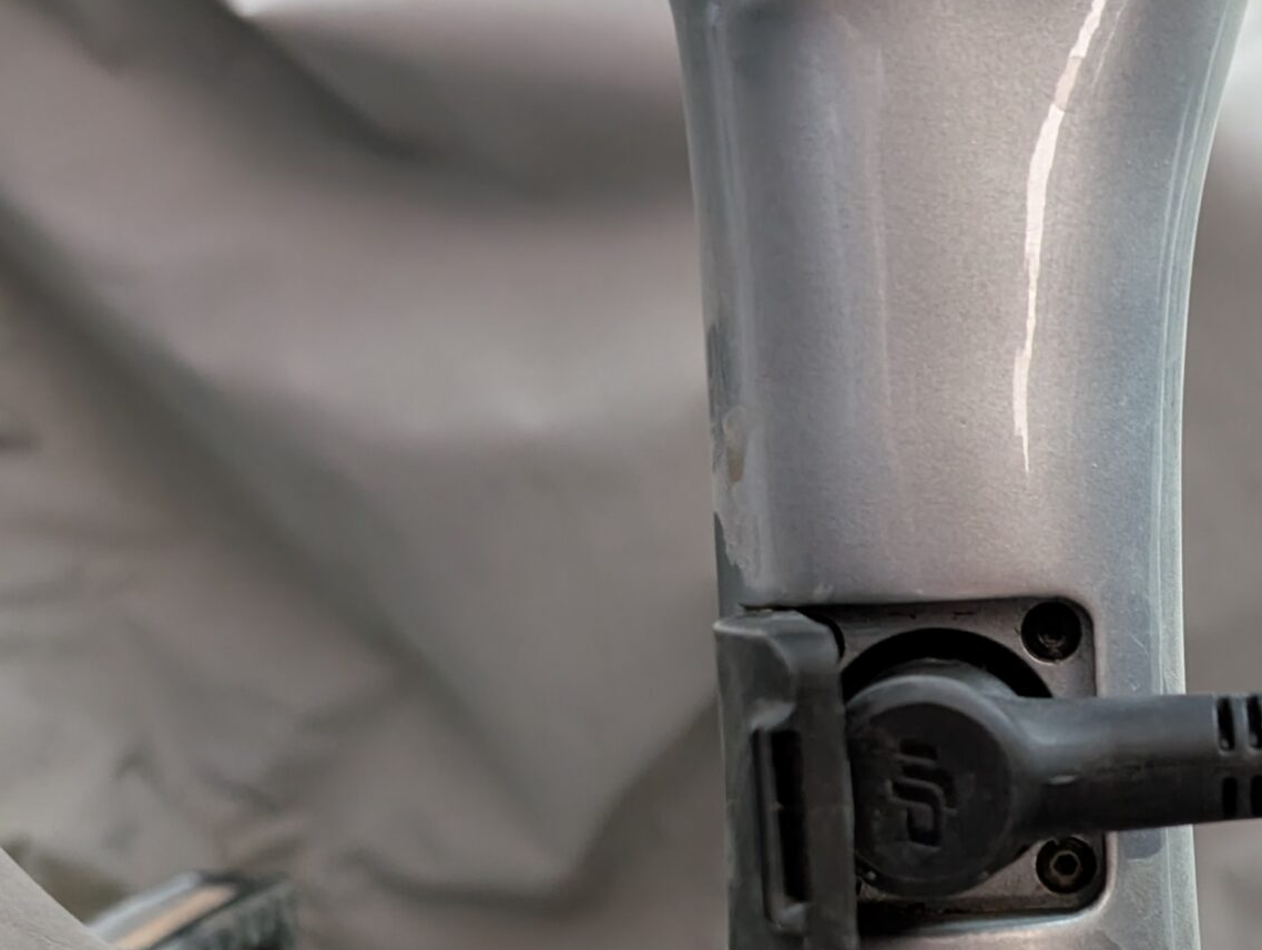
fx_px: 1972
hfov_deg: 33.8
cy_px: 834
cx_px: 1101
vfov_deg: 26.3
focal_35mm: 54
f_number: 1.68
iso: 1365
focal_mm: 6.9
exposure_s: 1/25
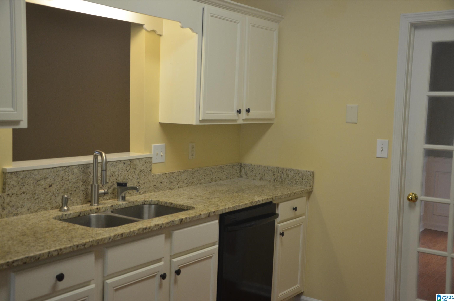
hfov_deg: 43.7
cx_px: 227
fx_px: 566
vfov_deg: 29.7
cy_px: 150
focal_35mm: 45
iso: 720
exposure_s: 1/60
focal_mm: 30
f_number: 4.2
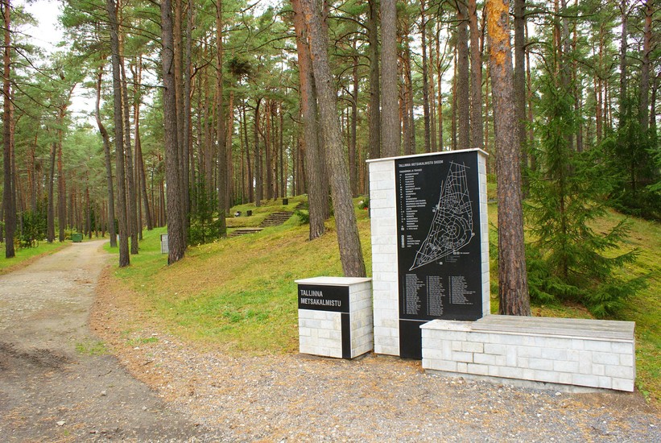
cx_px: 330
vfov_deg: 48.1
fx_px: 496
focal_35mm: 27
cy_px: 222
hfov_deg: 67.3
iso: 200
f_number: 6.3
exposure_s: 1/50
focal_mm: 18
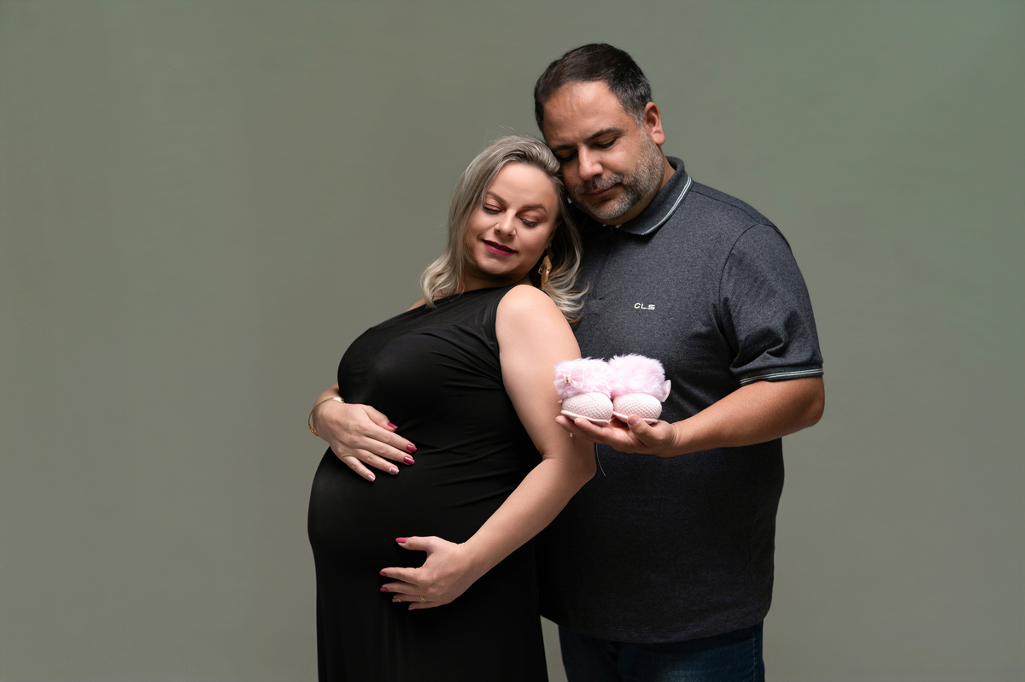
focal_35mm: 50
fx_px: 1422
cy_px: 341
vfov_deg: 26.9
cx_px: 512
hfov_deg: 39.6
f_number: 3.5
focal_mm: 50
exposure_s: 1/160
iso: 100
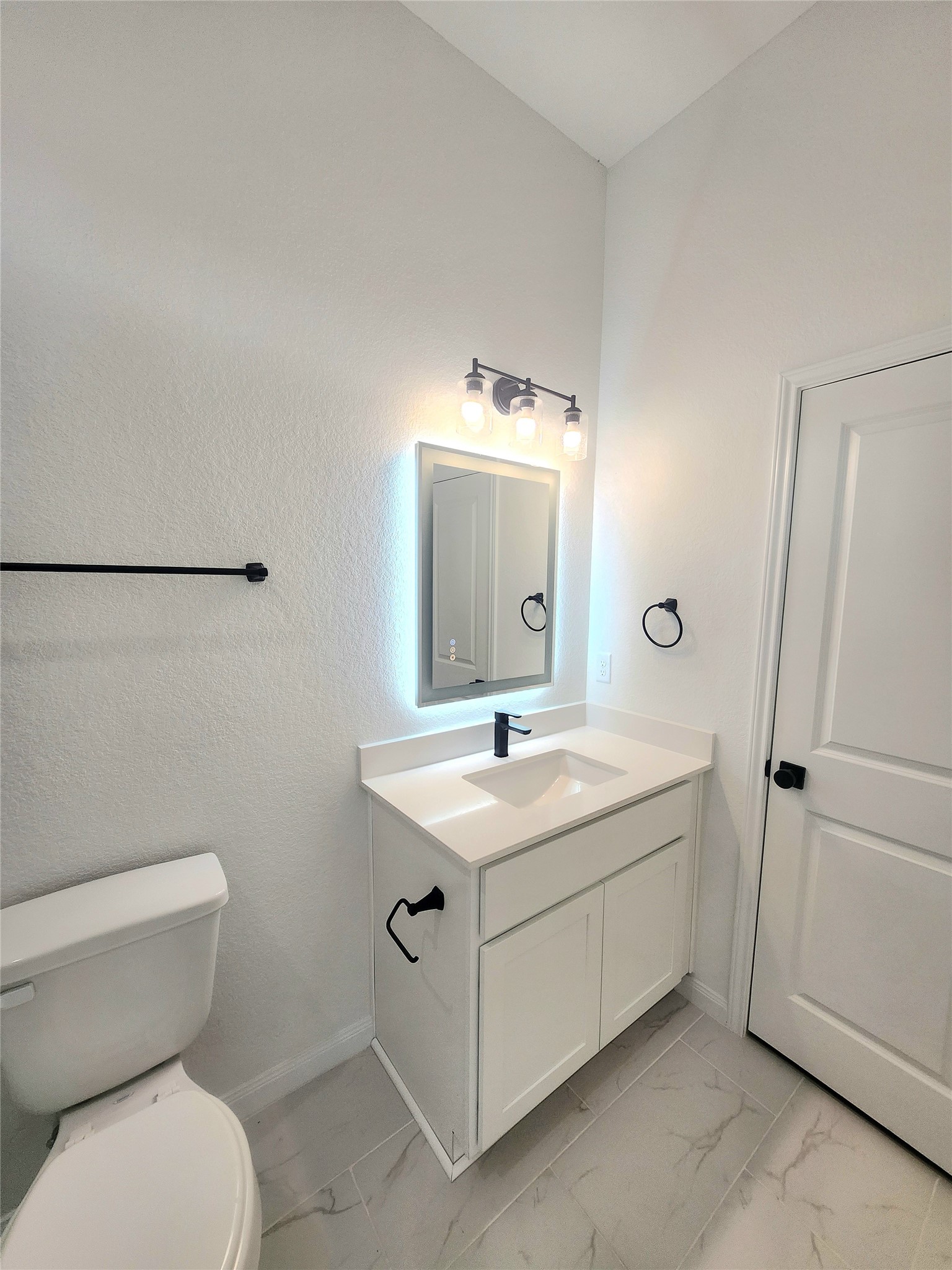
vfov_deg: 106.2
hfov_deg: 89.9
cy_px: 635
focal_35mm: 13
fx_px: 477
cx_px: 476
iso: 64
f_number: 2.2
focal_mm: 1.74
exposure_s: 1/120
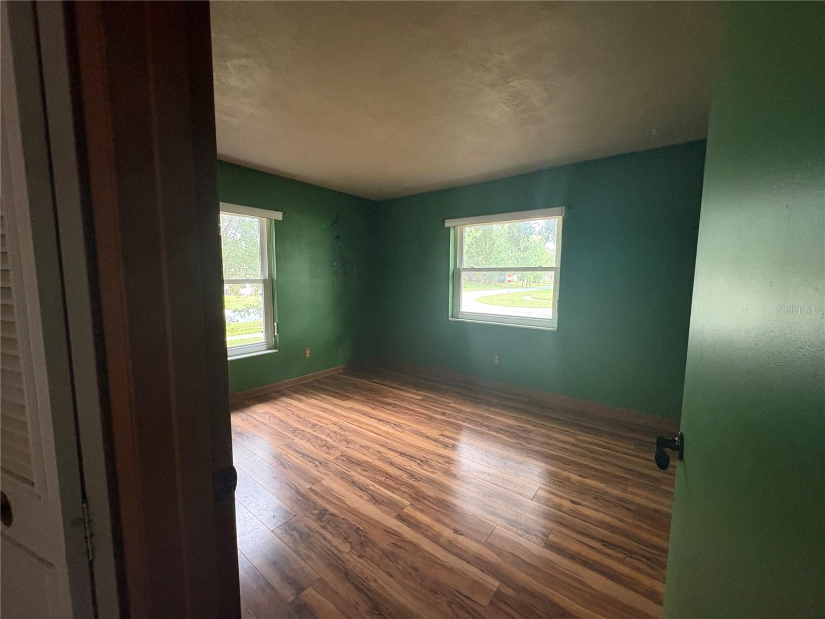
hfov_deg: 102.1
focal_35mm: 14
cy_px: 310
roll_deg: +0.4
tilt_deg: -5.7
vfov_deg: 85.7
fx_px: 334
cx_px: 412
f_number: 2.2
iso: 640
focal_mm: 2.22
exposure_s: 1/60
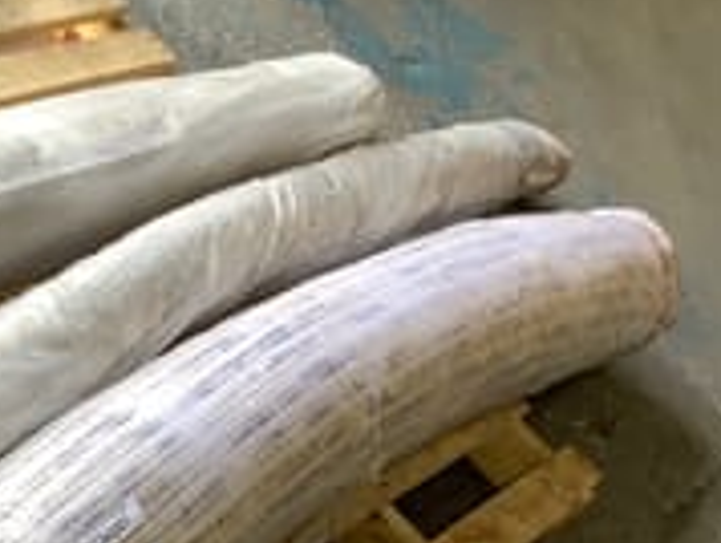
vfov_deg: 16.7
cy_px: 533
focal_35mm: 87
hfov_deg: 21.4
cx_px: -57
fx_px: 1815
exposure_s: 1/100
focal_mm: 3.3
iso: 64
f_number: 2.4
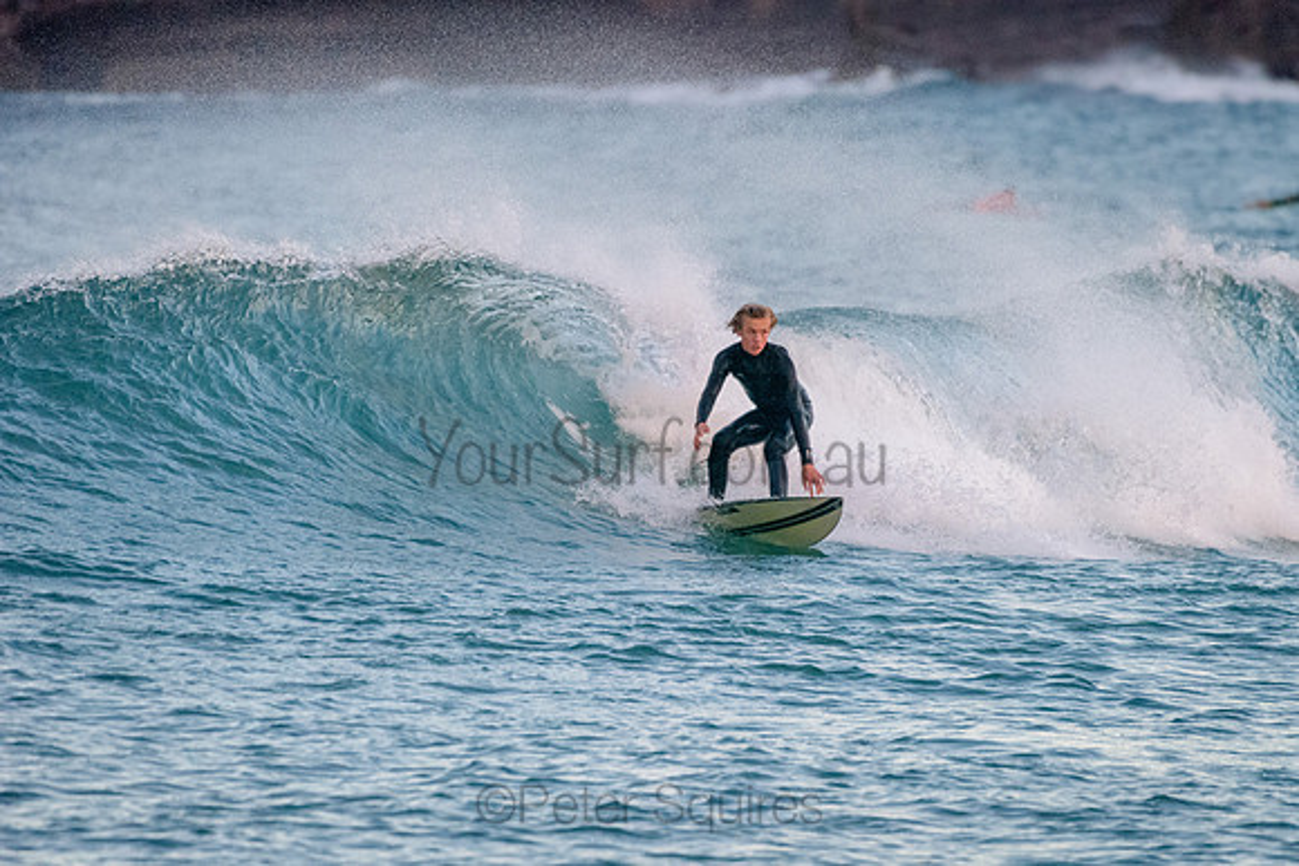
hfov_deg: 3.7
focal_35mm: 563
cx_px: 795
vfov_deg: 2.4
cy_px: 453
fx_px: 20315
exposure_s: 1/2000
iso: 3600
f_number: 5.6
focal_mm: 460
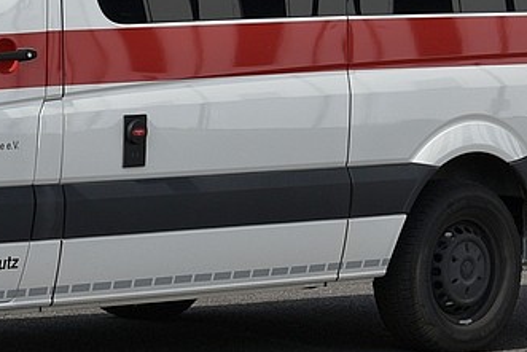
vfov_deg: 5.9
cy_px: 27
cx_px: -45
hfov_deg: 8.8
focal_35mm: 231
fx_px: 3383
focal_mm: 85
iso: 200
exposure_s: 1/400
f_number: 10
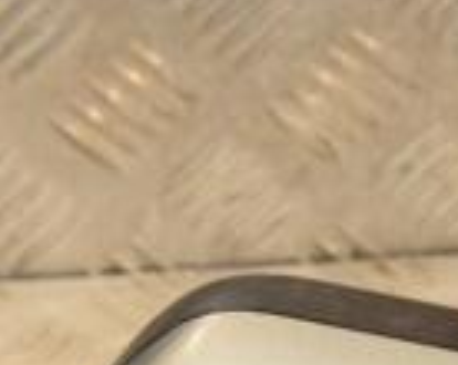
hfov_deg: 7.5
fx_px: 3479
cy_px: 594
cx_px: 222
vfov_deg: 5.9
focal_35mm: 257
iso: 800
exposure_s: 1/200
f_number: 8
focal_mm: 42
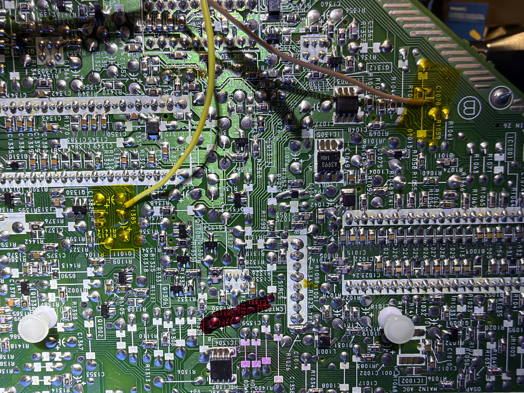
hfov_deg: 69.4
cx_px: 262
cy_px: 196
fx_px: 378
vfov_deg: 54.9
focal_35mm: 25
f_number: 2.2
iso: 250
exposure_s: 1/120
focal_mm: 2.22
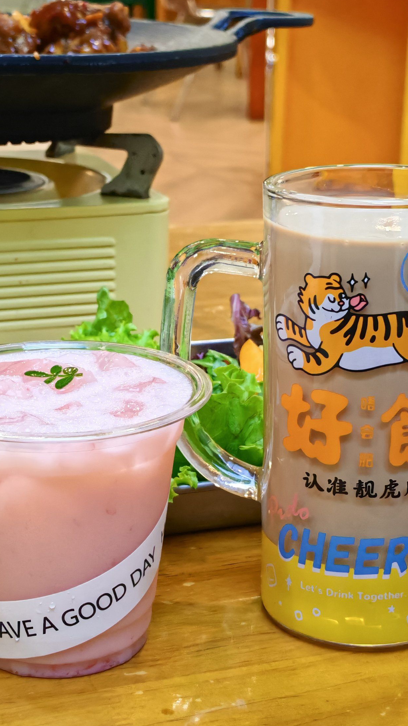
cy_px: 319
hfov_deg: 16.5
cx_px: 204
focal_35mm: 73
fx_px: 1404
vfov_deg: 28.9
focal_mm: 5.52
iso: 500
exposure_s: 1/50
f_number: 1.95
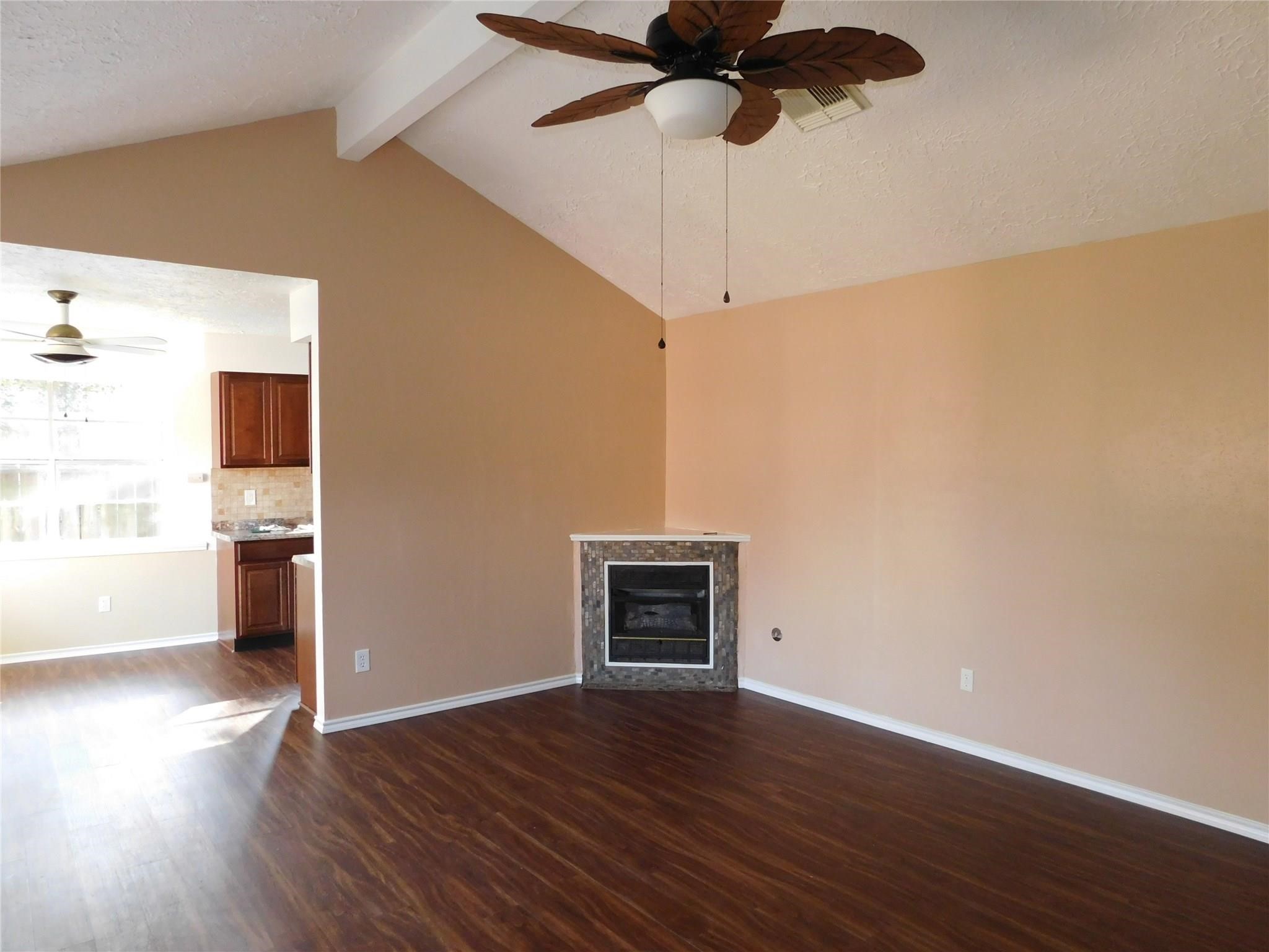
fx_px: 843
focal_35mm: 23
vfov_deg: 58.9
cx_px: 634
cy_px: 476
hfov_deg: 73.9
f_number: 3
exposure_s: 1/30
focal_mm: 4
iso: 280
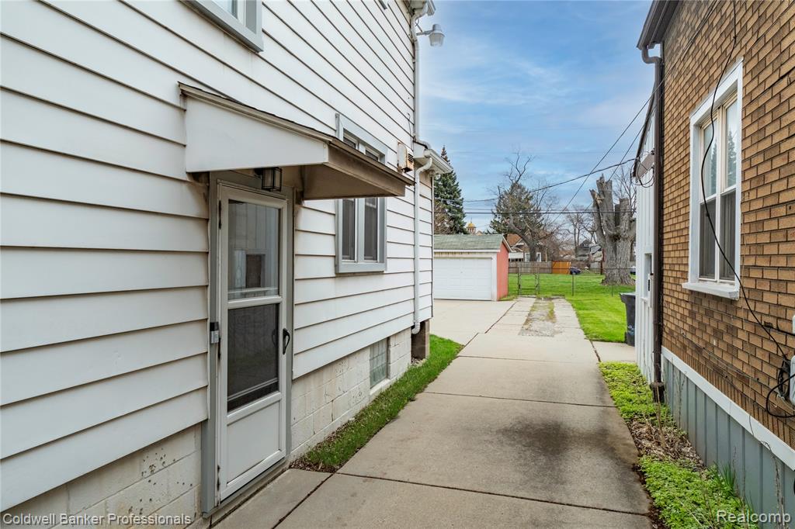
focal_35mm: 23
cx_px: 398
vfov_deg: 55.1
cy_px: 264
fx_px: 508
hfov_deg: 76.1
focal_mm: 15
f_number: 7.1
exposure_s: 1/250
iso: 500
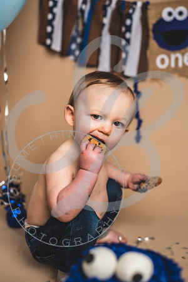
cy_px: 141
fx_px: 392
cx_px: 94
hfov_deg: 27.0
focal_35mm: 50
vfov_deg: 39.6
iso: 200
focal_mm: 50
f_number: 2.8
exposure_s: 1/125
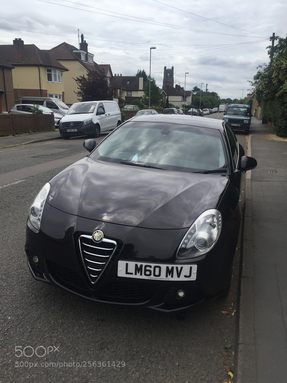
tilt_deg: -14.1
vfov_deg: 61.7
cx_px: 144
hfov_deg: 48.2
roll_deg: -1.1
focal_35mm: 29
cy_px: 192
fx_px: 321
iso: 32
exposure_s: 1/3300
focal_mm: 4.15
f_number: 2.2
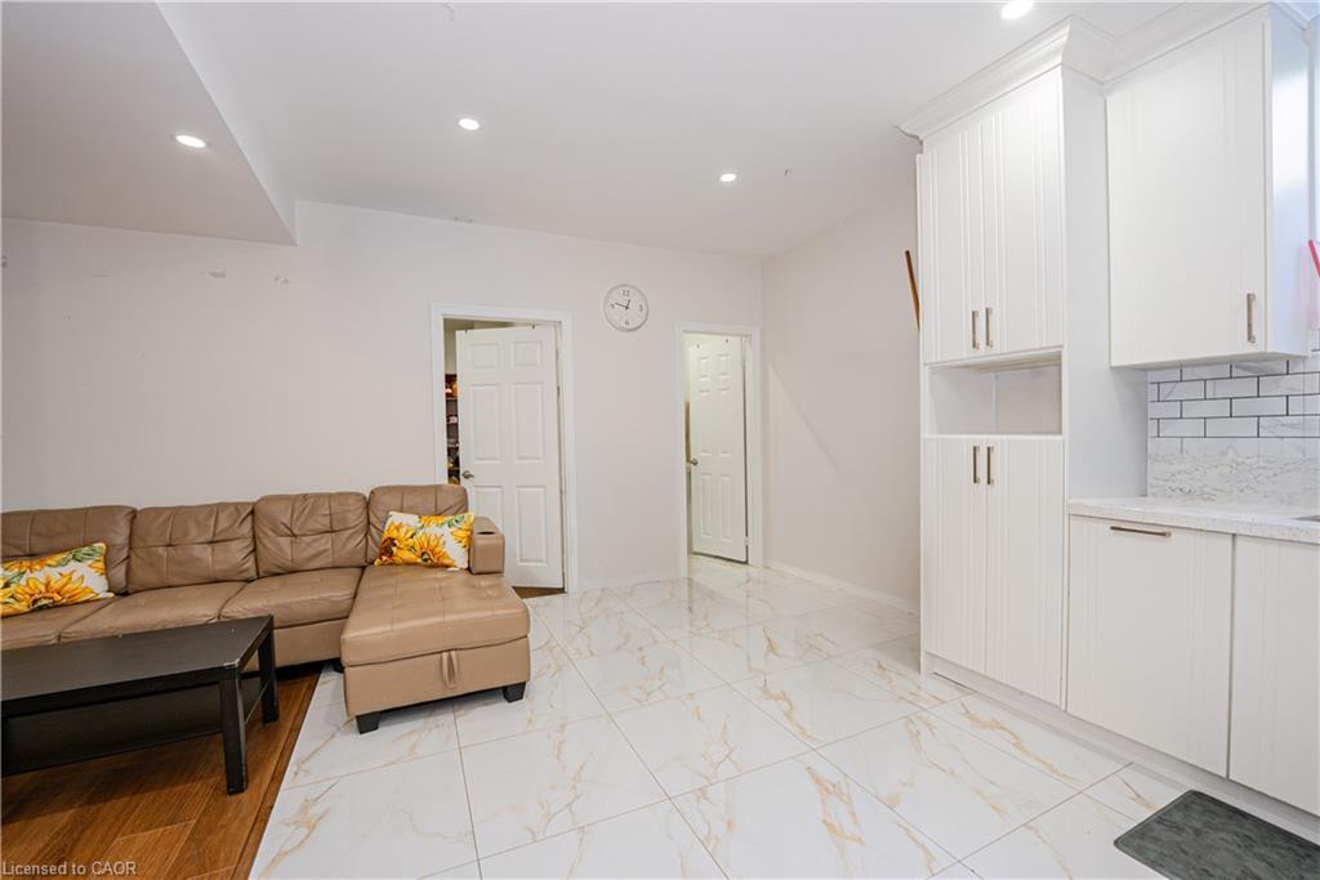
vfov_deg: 81.2
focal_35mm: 14
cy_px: 440
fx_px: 513
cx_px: 660
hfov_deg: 104.2
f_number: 5
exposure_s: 1/20
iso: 1000
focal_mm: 14
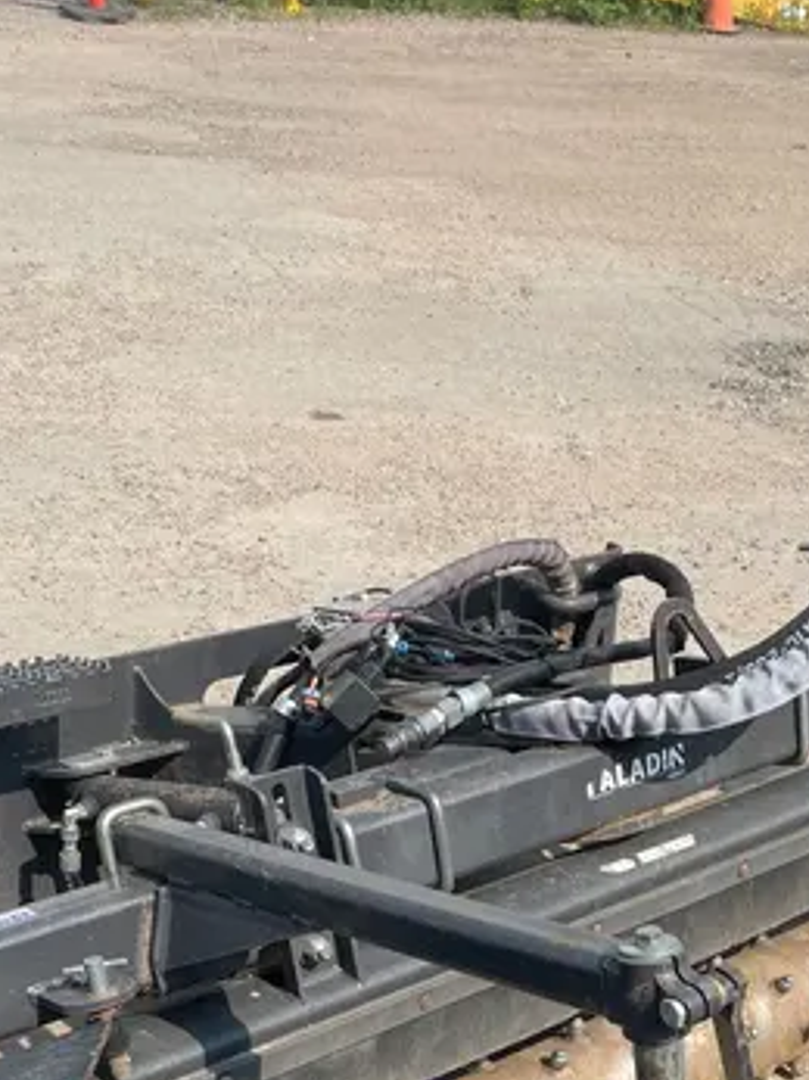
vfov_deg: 32.0
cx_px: 566
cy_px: 1097
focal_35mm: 55
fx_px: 1715
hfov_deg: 26.3
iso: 32
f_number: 1.6
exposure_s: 1/2398
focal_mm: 4.2
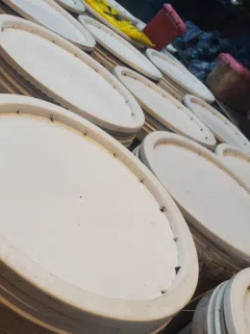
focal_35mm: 30
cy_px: 190
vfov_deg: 59.8
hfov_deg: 46.7
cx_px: 109
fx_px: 289
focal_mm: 4.3
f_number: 2.4
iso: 250
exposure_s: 1/120
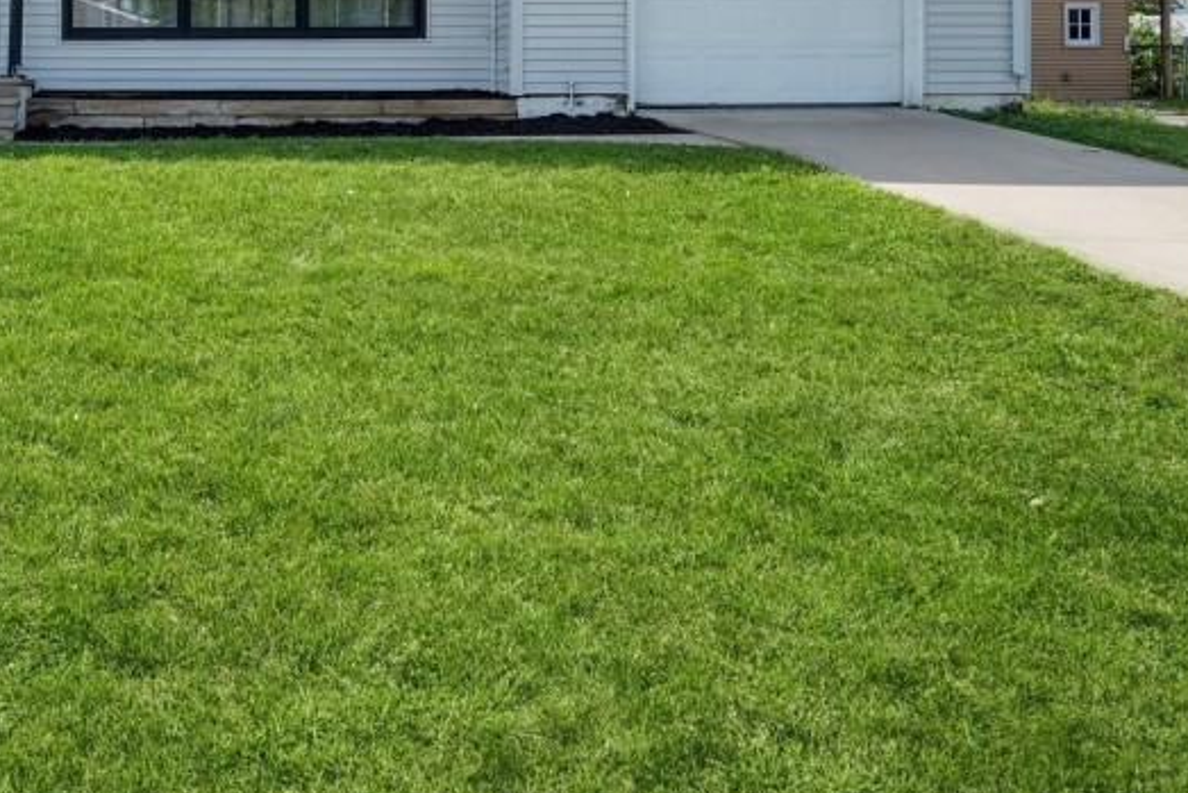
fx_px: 1126
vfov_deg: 35.6
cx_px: 11
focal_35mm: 34
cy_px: 27
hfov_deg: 46.8
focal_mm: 15.5
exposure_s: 1/160
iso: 200
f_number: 8
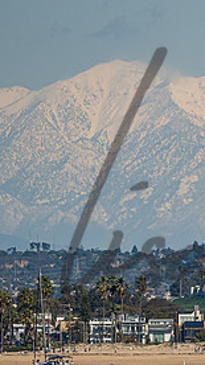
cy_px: 272
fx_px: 9888
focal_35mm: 1022
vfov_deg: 2.1
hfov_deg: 1.2
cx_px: 356
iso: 400
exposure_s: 1/3200
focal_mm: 400
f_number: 8
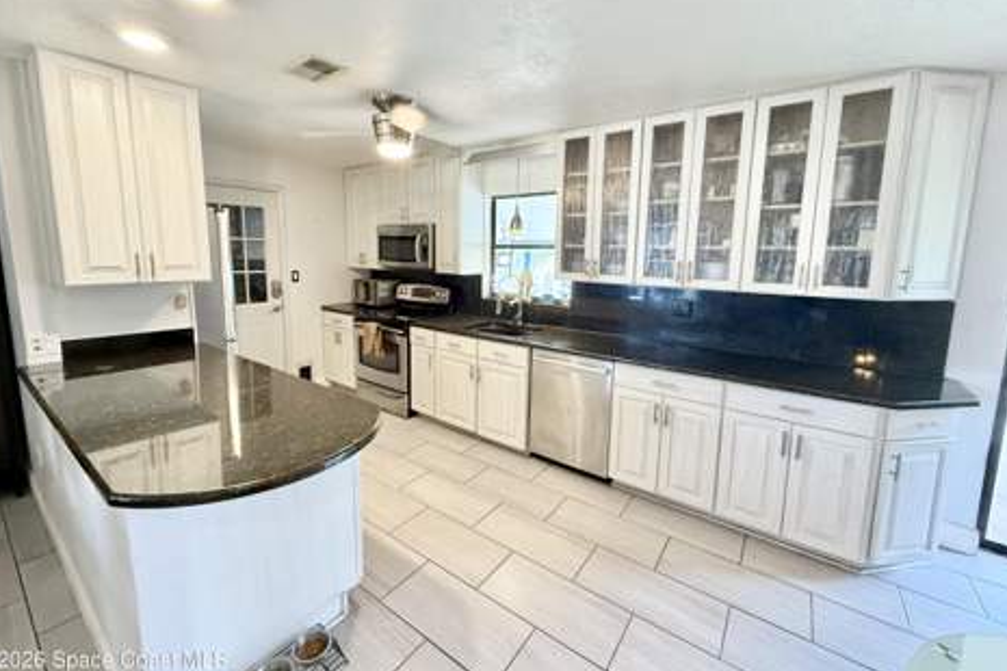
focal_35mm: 15
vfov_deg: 77.1
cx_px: 498
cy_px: 304
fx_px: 420
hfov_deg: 100.4
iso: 400
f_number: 2.2
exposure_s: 1/60
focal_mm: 2.22
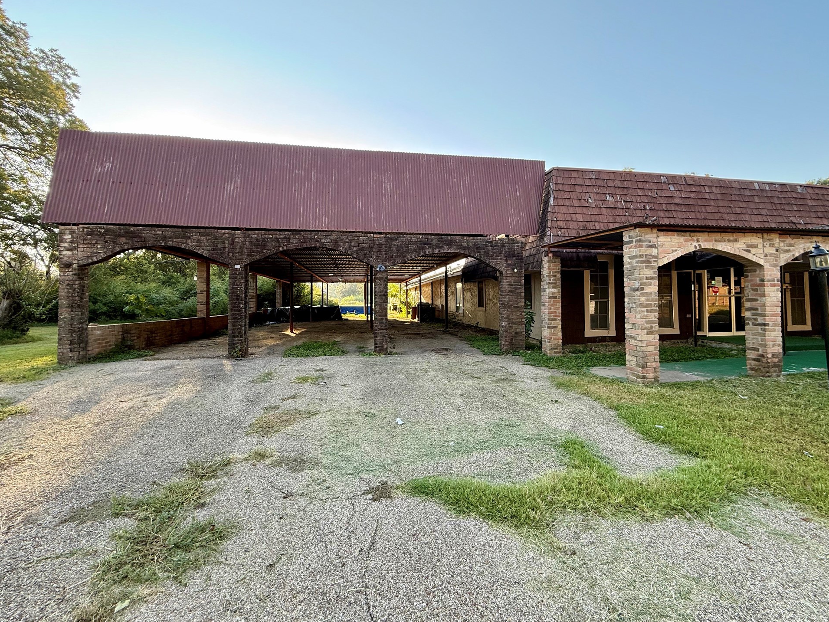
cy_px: 290
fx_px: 359
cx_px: 428
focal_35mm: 15
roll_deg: +0.0
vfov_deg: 81.7
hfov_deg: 98.1
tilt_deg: +1.8
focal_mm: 2.22
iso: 64
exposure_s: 1/145
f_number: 2.2
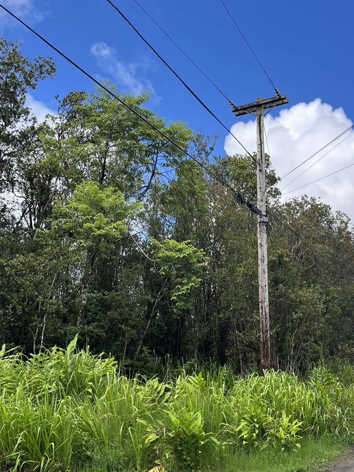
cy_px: 262
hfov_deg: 38.4
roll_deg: +1.4
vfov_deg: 50.0
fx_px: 505
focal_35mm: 37
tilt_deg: +9.4
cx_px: 226
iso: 50
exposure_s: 1/2309
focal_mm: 5.1
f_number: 1.6
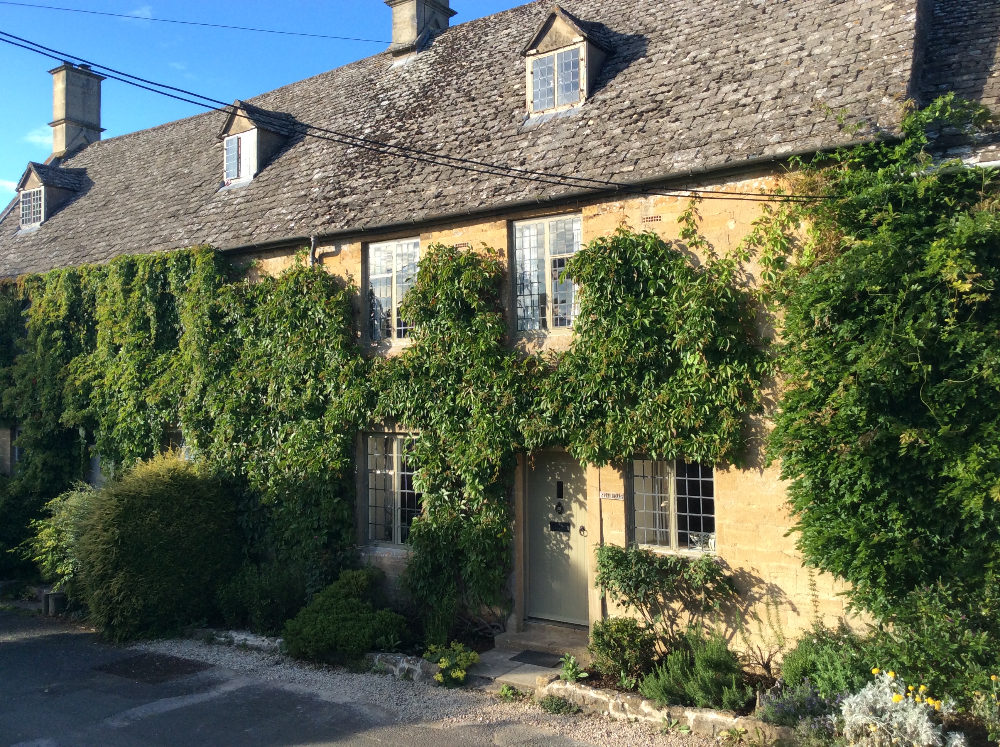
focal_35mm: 32
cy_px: 374
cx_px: 500
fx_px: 923
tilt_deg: +0.7
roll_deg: +1.0
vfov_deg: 44.1
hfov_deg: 56.9
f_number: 2.4
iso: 32
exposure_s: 1/430
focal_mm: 3.3
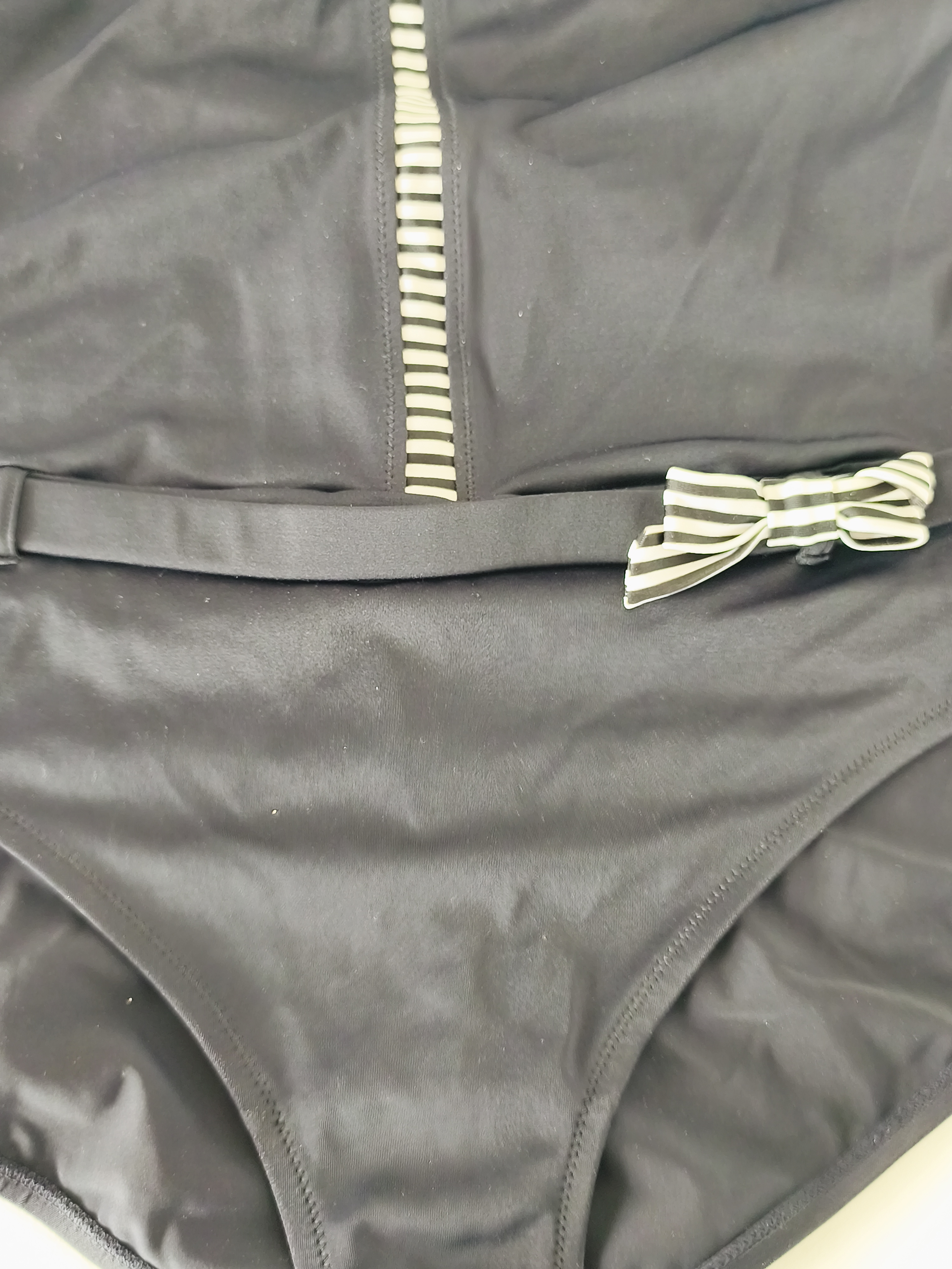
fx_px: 1173
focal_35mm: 32
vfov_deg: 56.8
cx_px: 476
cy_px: 634
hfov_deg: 44.2
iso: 125
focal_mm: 6.14
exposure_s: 1/40
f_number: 1.65
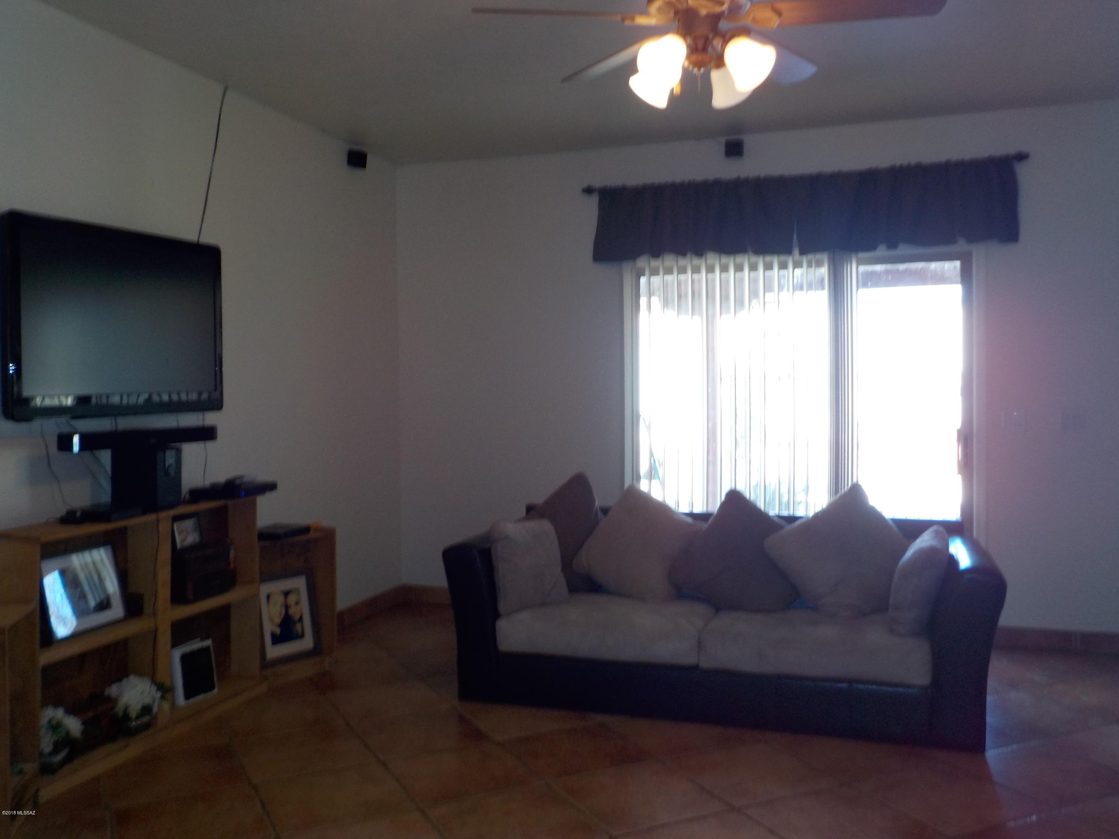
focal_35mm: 30
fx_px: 970
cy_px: 420
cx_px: 560
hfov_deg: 60.0
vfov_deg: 46.8
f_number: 3.3
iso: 180
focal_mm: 4.1
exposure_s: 1/30
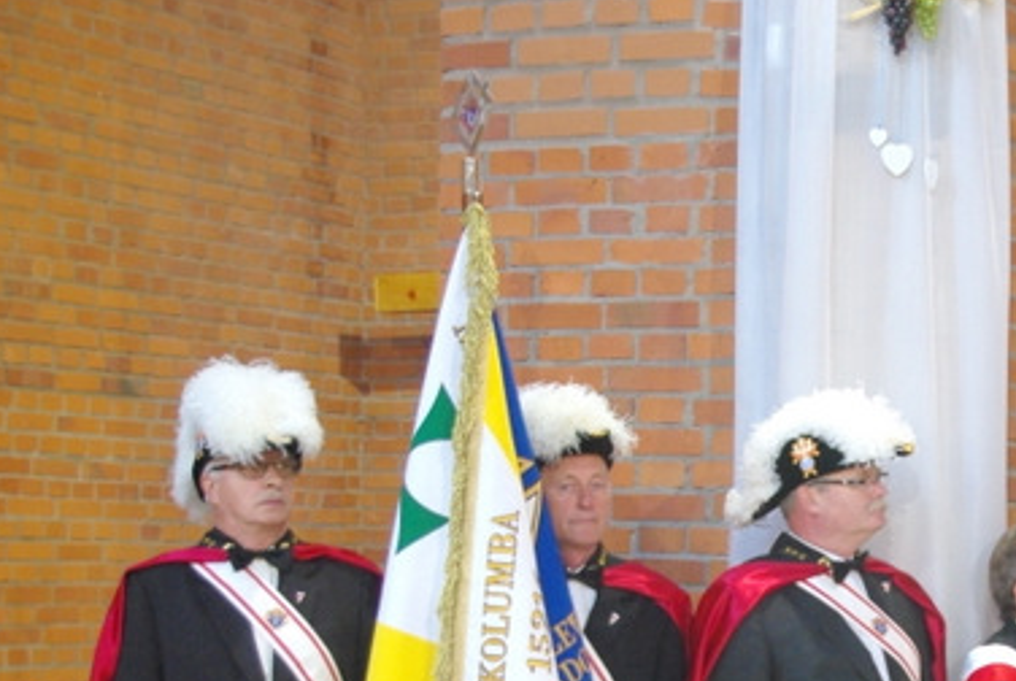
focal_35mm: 98
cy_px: 643
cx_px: 916
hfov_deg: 20.4
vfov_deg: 13.9
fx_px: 2770
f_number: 6.7
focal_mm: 31
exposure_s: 1/8
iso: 1100
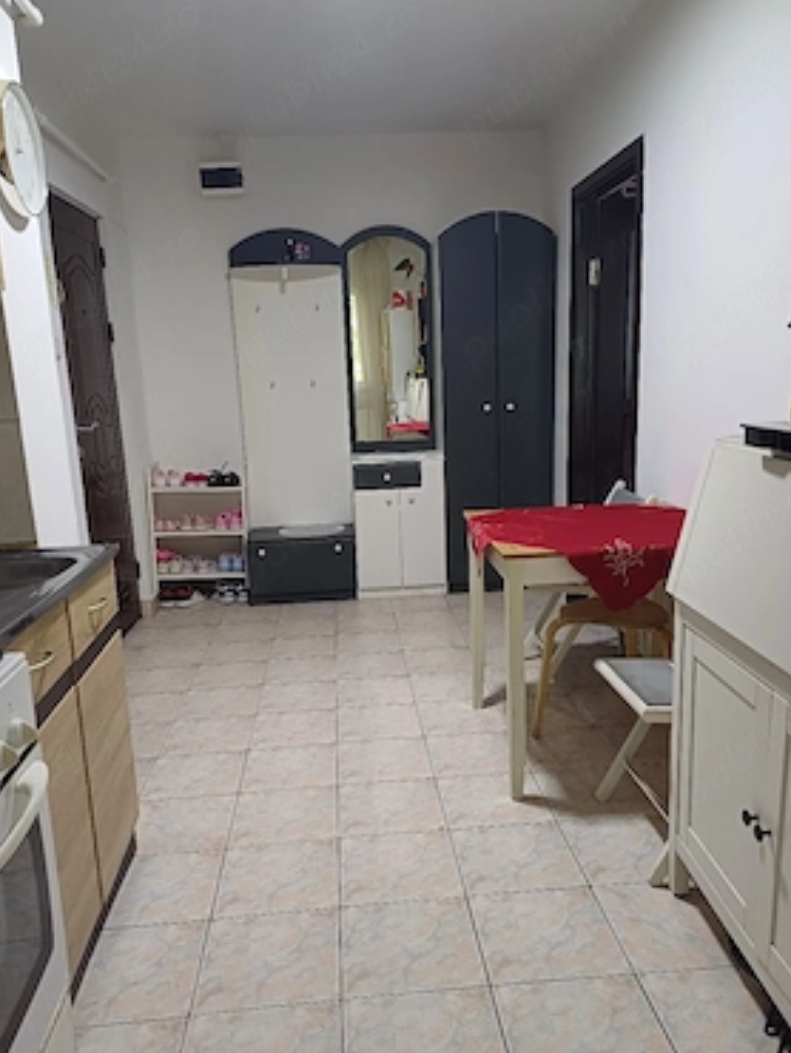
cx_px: 387
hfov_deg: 51.4
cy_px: 549
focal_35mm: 27
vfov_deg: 65.3
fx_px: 822
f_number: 1.8
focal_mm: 4.65
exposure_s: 1/33
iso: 320
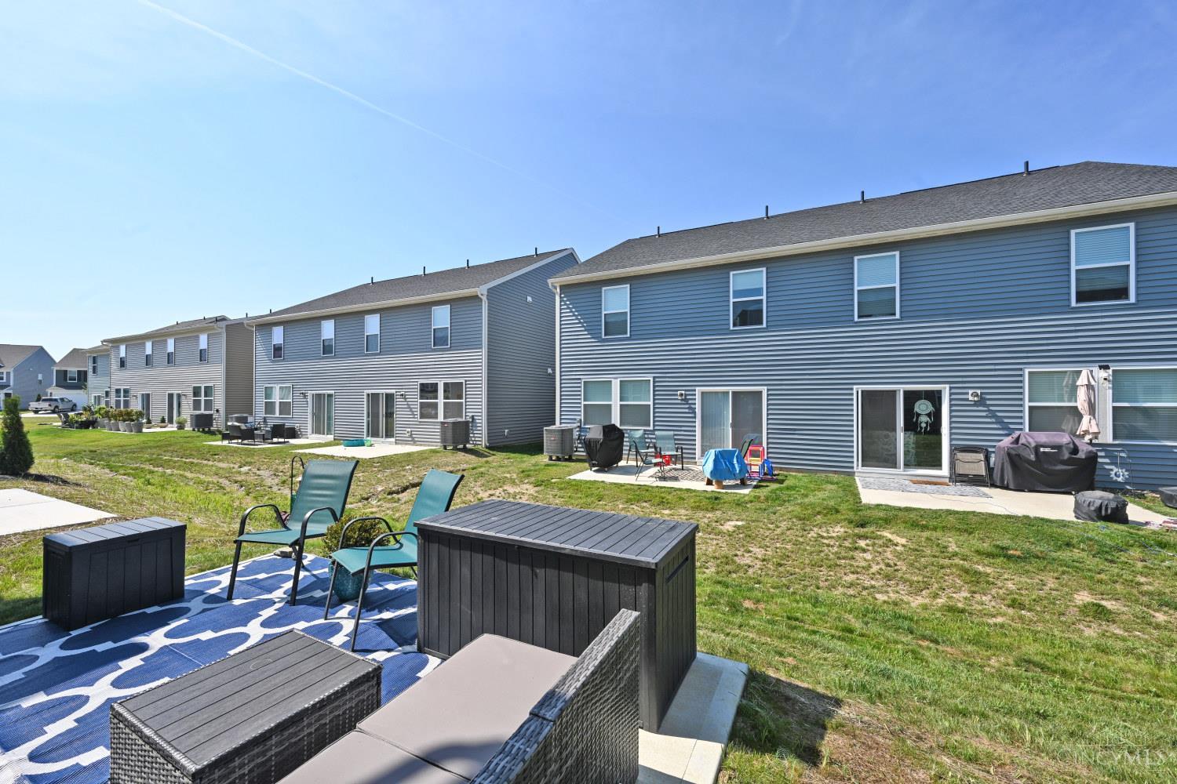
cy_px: 392
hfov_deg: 104.3
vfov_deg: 81.2
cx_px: 588
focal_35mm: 14
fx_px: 458
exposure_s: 1/200
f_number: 10
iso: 100
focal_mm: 14
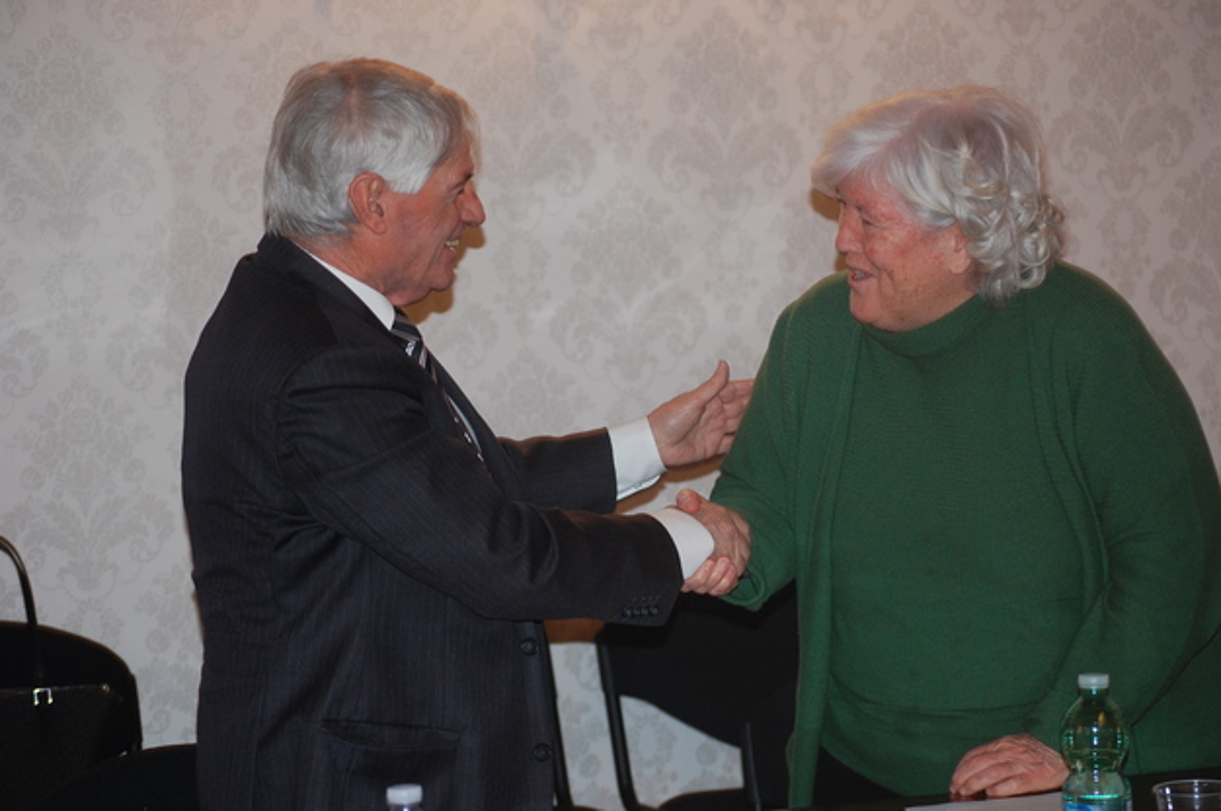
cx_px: 610
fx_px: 5184
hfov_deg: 13.4
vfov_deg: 9.0
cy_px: 406
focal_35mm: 153
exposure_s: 1/60
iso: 400
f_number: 4.8
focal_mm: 102
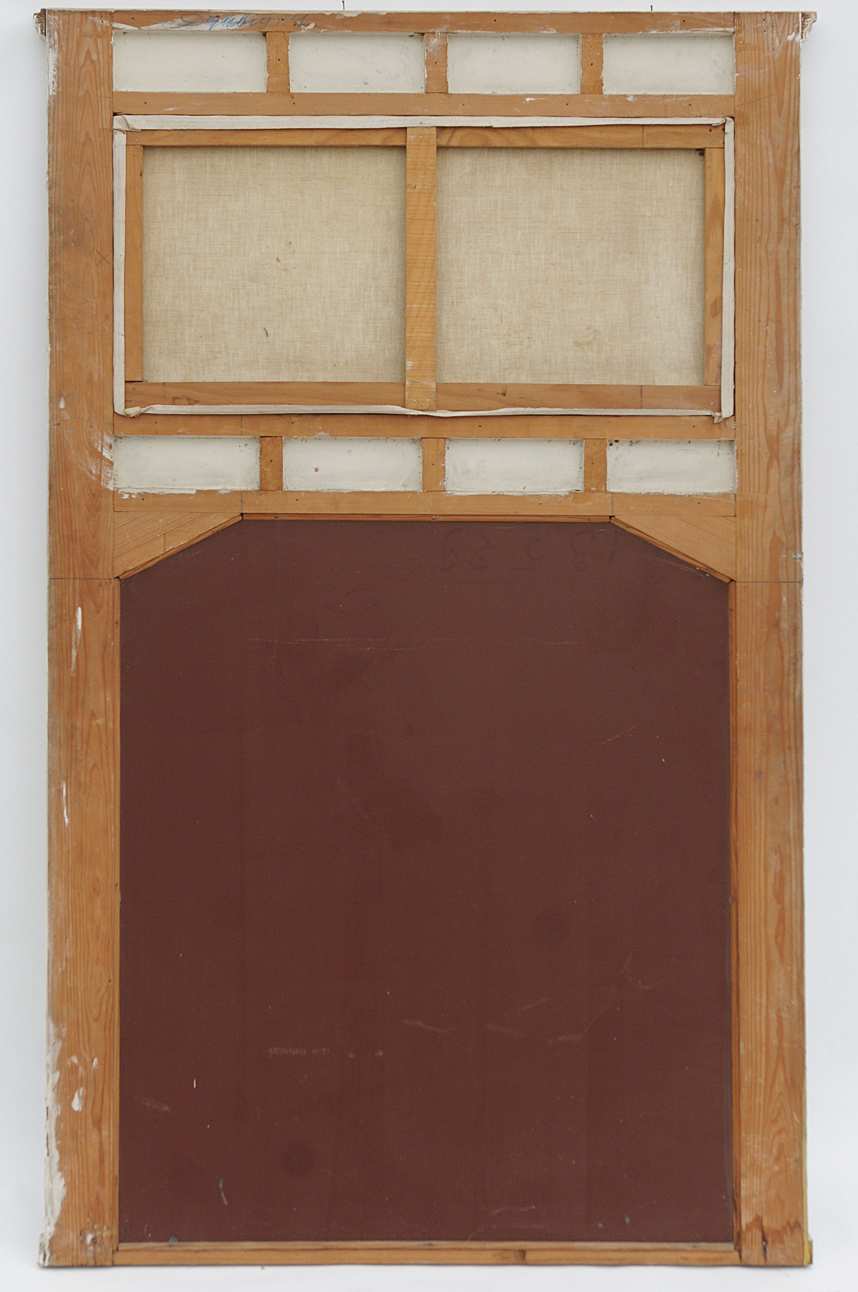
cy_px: 646
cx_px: 429
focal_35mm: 72
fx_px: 2580
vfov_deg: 28.1
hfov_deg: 18.9
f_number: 4.5
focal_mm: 48
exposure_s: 1/200
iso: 320
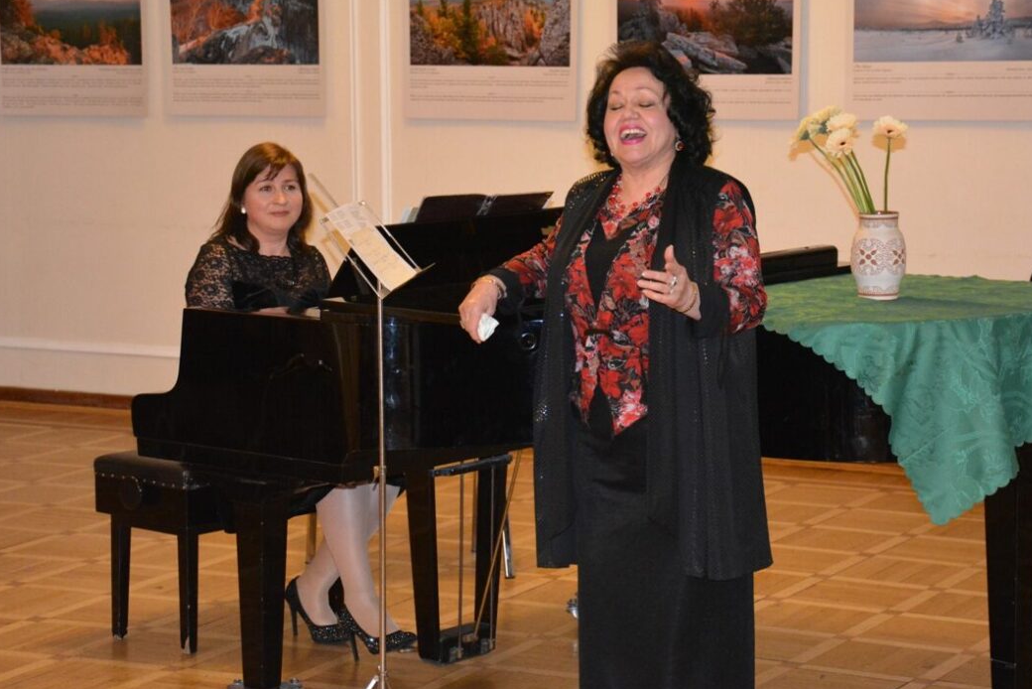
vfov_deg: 14.3
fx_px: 2753
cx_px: 545
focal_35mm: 96
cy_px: 307
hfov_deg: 21.2
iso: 3200
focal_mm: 52
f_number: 5
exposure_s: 1/60
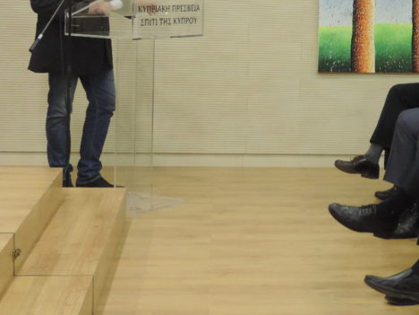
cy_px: 11
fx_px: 1138
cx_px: 372
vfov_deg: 15.5
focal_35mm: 94
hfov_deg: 20.5
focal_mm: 7.6
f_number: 3.4
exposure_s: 1/20
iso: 400
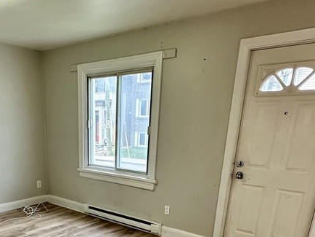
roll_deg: -1.5
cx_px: 112
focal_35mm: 33
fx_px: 300
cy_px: 230
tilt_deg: -19.8
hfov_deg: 54.5
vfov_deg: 38.7
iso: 200
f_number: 2.2
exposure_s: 1/120
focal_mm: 2.22
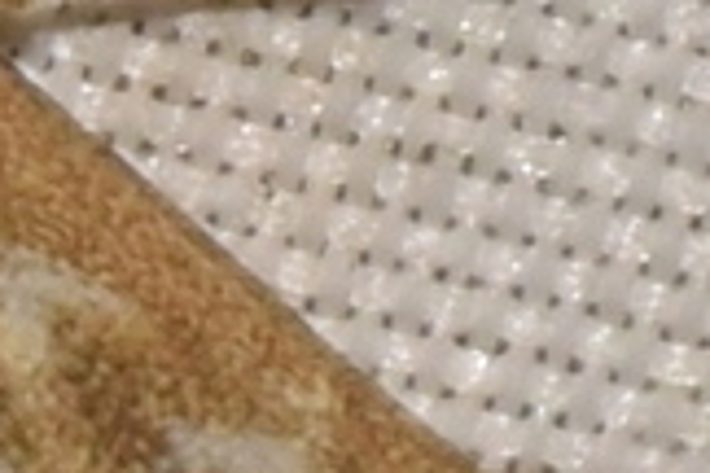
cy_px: 438
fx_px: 24454
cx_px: -274
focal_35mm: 1240
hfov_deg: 1.7
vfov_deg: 1.1
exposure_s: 1/160
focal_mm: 140
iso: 125
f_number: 10
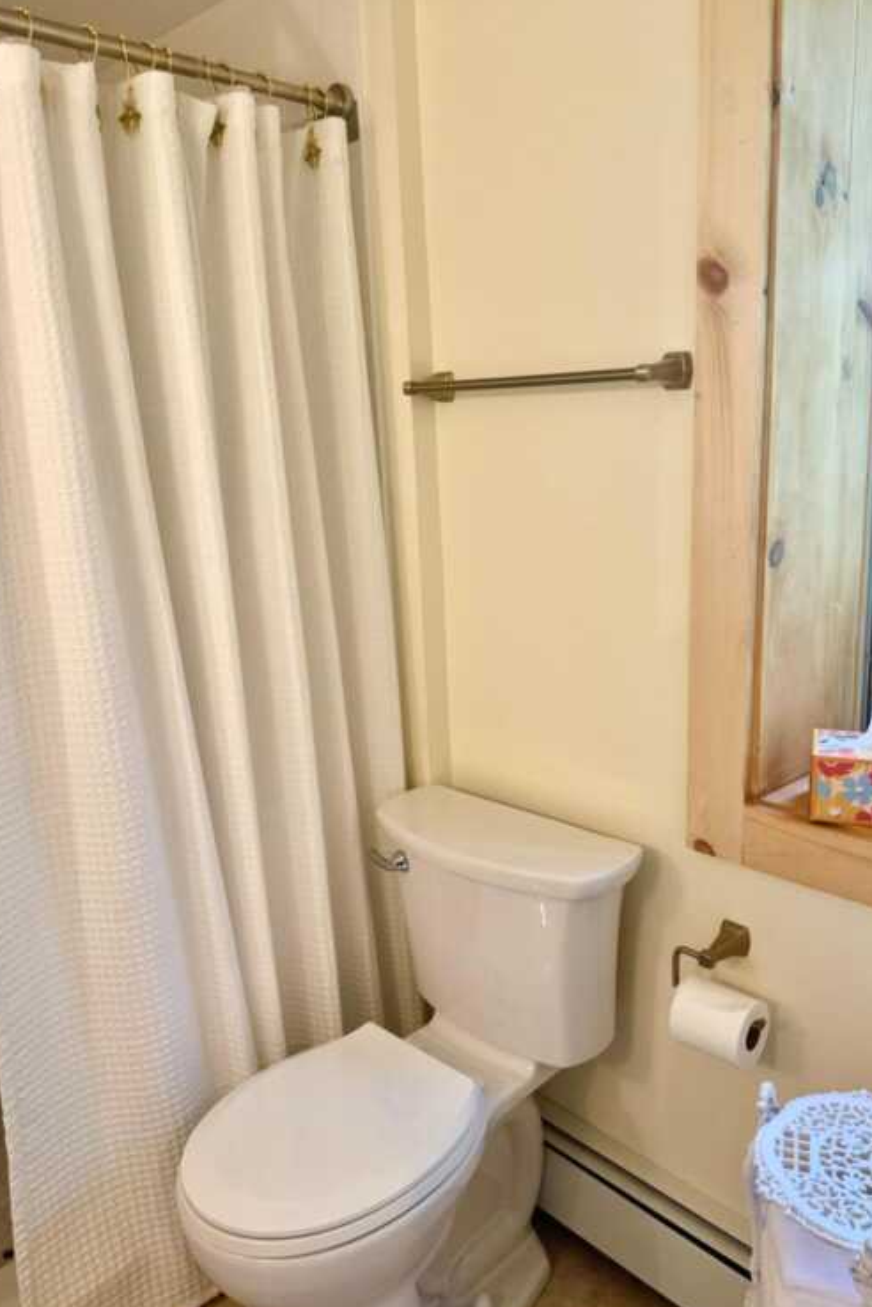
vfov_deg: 69.4
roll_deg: +2.1
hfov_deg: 49.5
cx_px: 484
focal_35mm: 26
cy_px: 644
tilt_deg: -12.6
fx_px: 944
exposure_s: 1/120
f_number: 1.78
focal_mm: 6.76
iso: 160
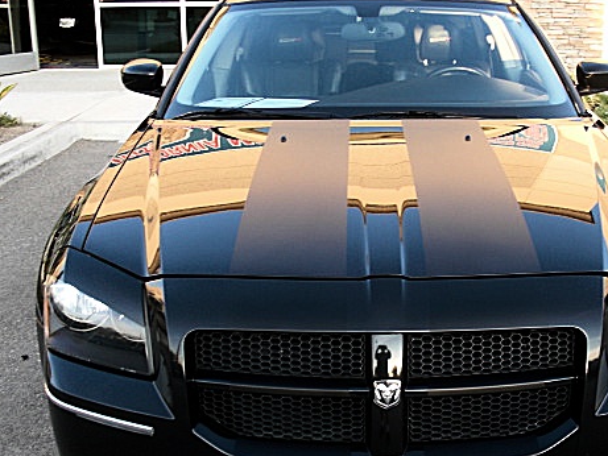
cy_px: 269
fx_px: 878
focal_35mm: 50
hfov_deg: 38.0
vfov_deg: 29.1
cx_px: 379
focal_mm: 6.3
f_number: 2.8
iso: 100
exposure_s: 1/100
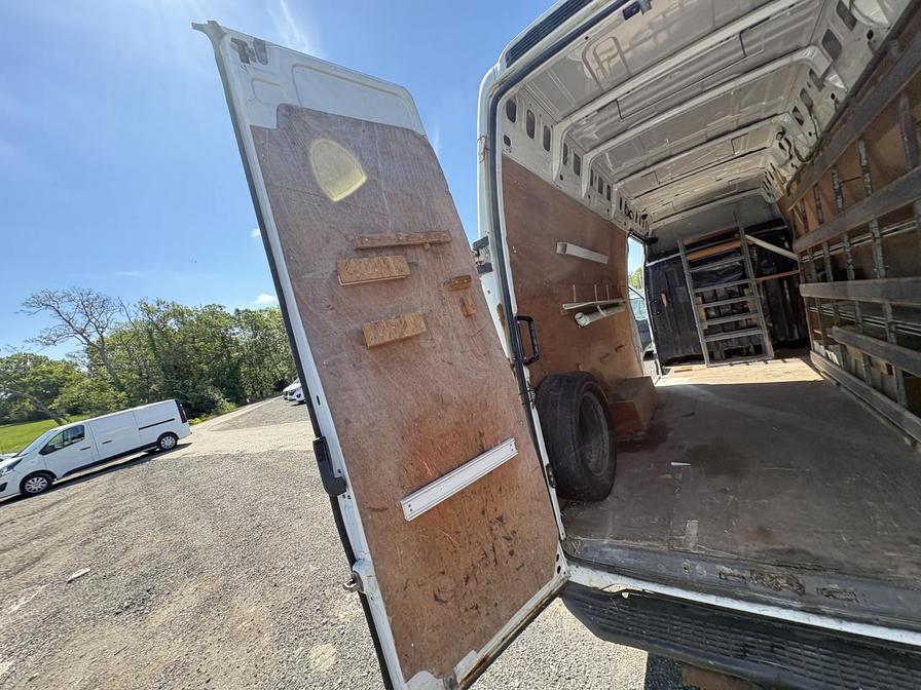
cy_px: 345
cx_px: 460
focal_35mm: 14
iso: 64
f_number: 2.2
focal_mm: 2.22
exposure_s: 1/340
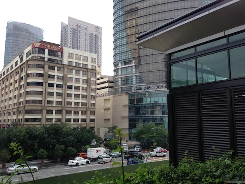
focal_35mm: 33
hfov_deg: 55.4
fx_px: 234
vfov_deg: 42.9
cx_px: 122
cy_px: 92
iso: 50
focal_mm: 4.13
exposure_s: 1/382
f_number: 2.4
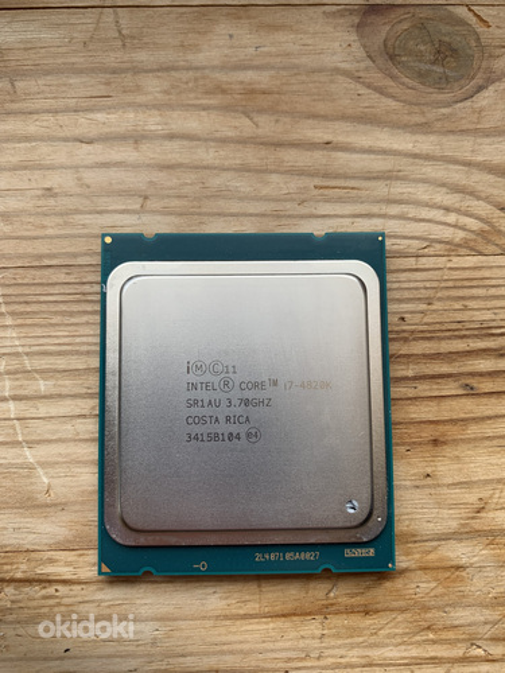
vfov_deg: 67.3
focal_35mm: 26
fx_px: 506
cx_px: 252
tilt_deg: -84.2
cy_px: 336
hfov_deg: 53.1
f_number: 1.8
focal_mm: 4.25
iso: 32
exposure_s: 1/122
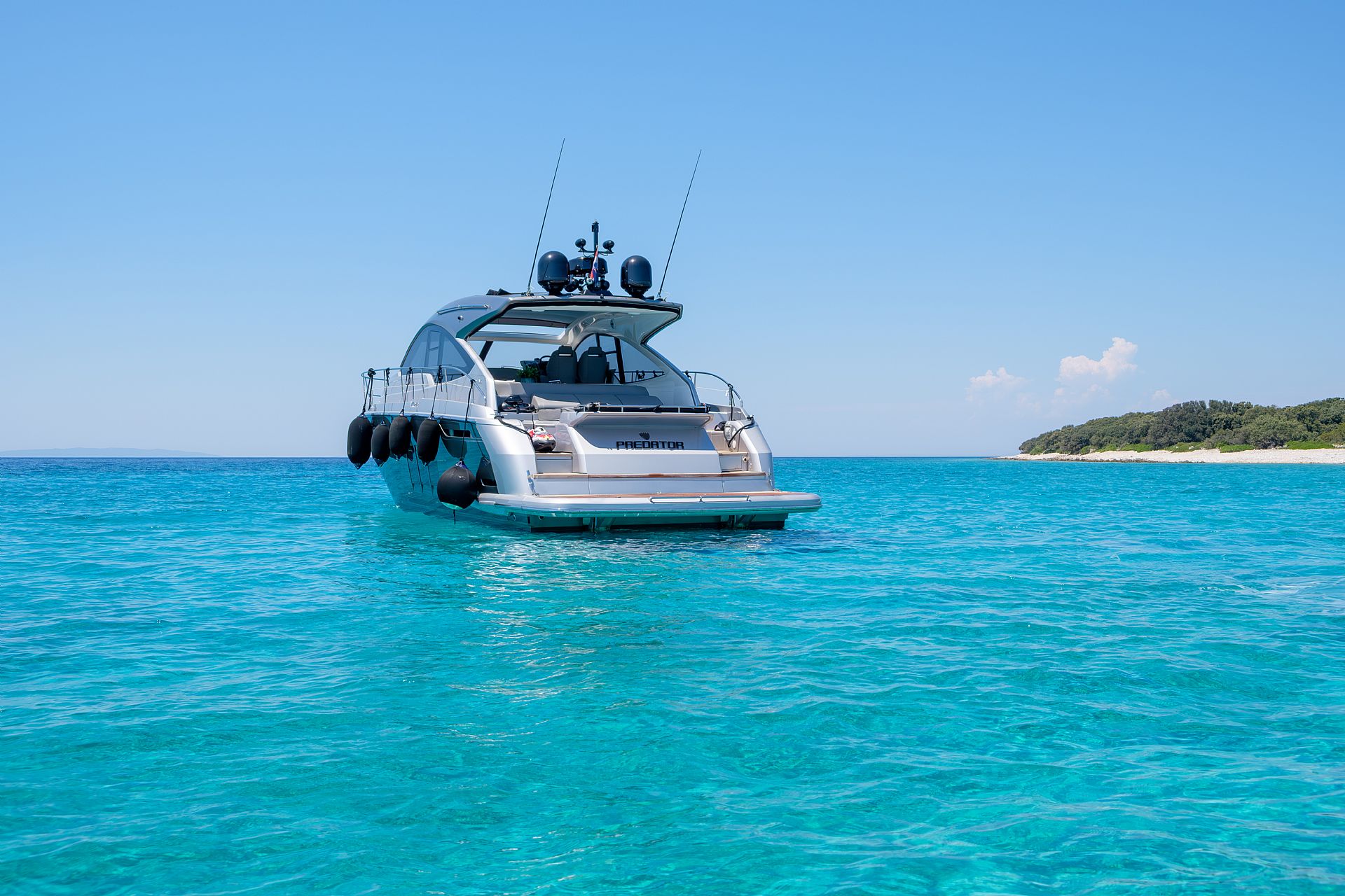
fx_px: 1345
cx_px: 672
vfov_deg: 36.9
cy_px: 448
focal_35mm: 36
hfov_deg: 53.1
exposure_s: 1/1800
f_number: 6.4
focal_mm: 24.3
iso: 800
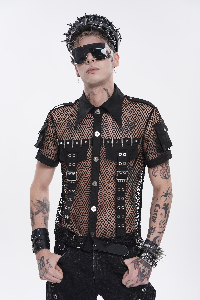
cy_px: 150
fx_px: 400
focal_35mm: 48
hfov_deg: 28.1
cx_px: 100
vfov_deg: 41.1
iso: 320
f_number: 4
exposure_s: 1/125
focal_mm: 48
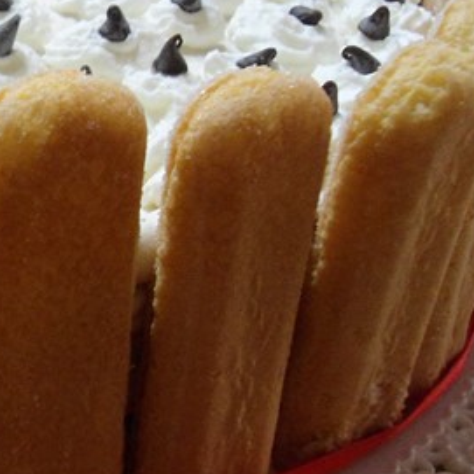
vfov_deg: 21.4
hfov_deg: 19.7
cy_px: 248
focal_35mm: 81
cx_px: -136
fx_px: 1255
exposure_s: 1/20
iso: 400
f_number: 3
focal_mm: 5.6
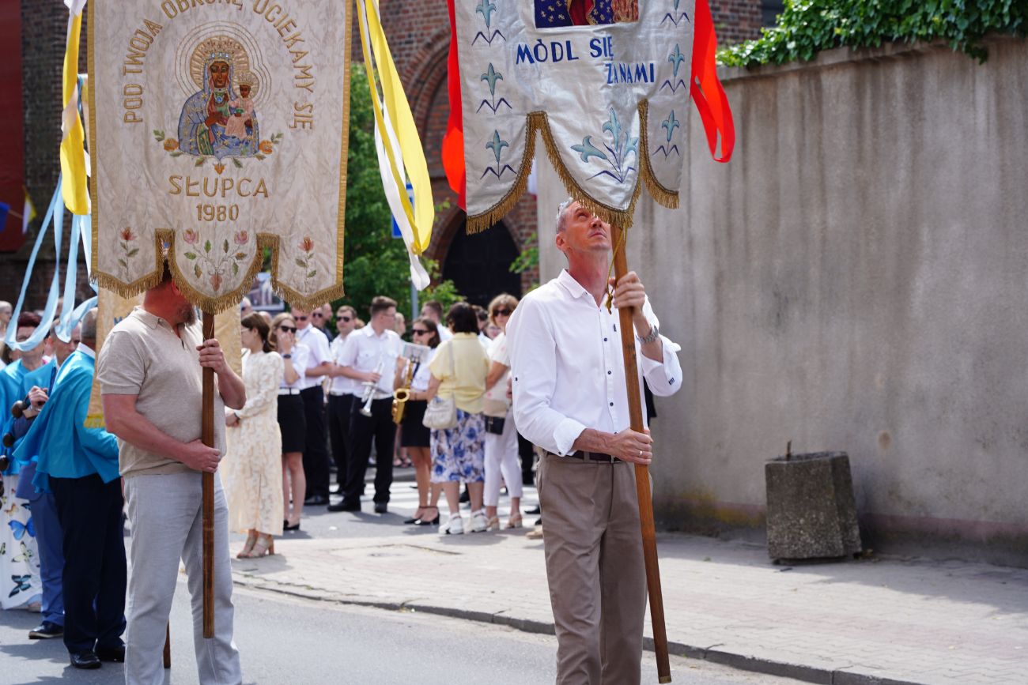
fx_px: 2770
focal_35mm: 97
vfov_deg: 14.1
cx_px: 514
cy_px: 342
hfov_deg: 21.0
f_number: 5.6
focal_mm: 97
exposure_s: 1/125
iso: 100
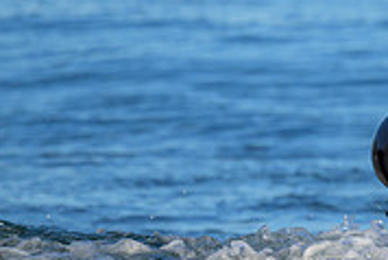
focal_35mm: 2606
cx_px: 602
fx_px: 28109
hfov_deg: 0.8
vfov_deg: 0.5
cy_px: 165
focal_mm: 800
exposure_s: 1/1000
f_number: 6.3
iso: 180
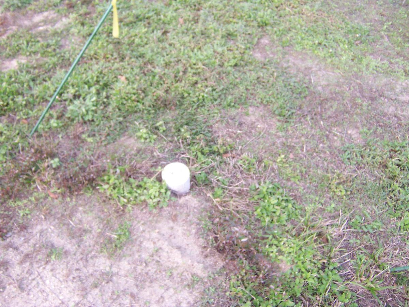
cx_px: 204
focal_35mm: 33
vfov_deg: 42.9
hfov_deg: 55.4
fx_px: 390
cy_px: 154
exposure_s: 1/90
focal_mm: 5.5
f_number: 2.8
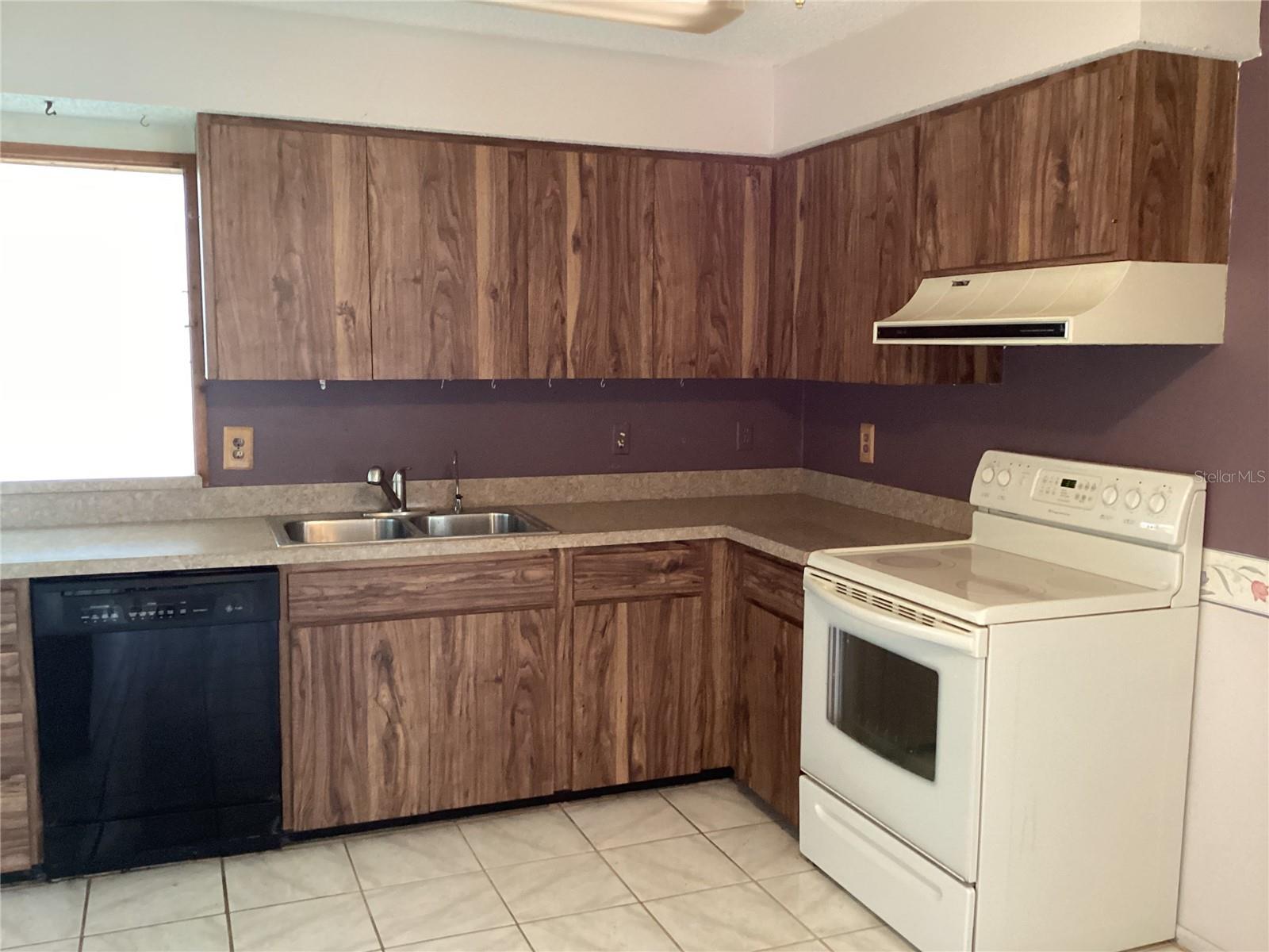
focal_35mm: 31
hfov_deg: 58.4
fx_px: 1136
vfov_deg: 45.4
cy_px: 476
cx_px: 634
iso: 320
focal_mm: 3.3
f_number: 2.4
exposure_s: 1/25
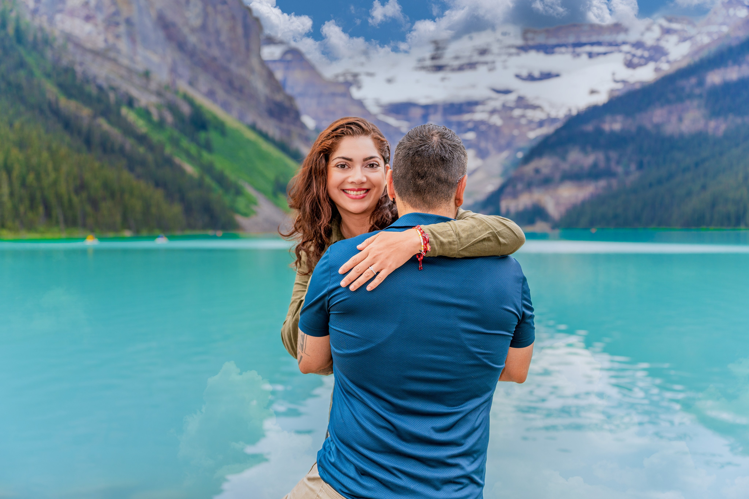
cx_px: 374
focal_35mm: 41
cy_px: 250
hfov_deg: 47.4
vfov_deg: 32.6
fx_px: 853
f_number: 3.2
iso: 160
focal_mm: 41
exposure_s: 1/400
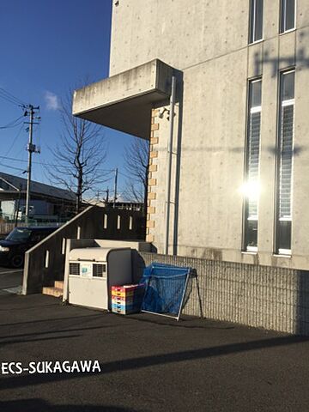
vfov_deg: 61.7
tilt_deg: +4.6
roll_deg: -4.6
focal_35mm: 29
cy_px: 206
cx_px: 154
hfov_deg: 48.2
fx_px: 345
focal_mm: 4.15
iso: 32
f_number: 2.2
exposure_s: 1/2639
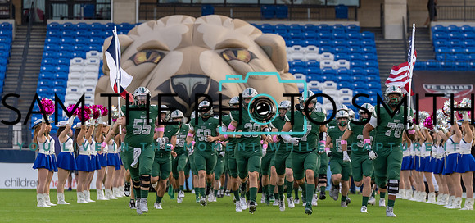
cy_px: 153
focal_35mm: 295
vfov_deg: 3.6
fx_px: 3577
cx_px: 290
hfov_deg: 7.6
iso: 1000
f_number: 4
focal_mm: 200
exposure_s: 1/1250
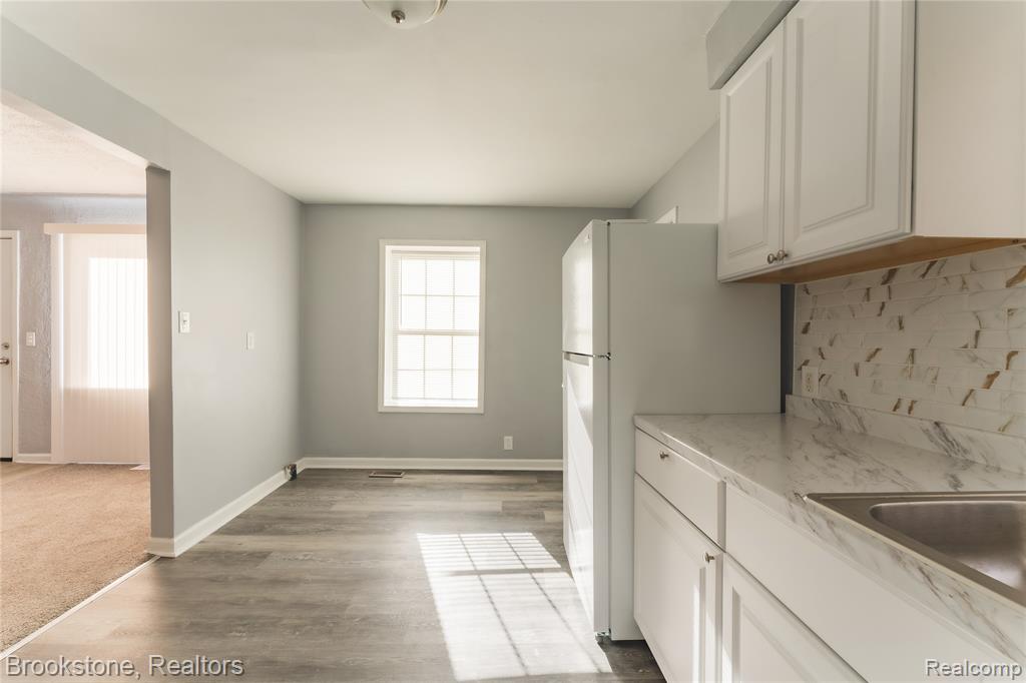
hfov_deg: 104.3
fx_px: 399
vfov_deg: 81.2
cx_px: 513
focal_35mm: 14
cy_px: 342
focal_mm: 14
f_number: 16
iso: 200
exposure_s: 1/20
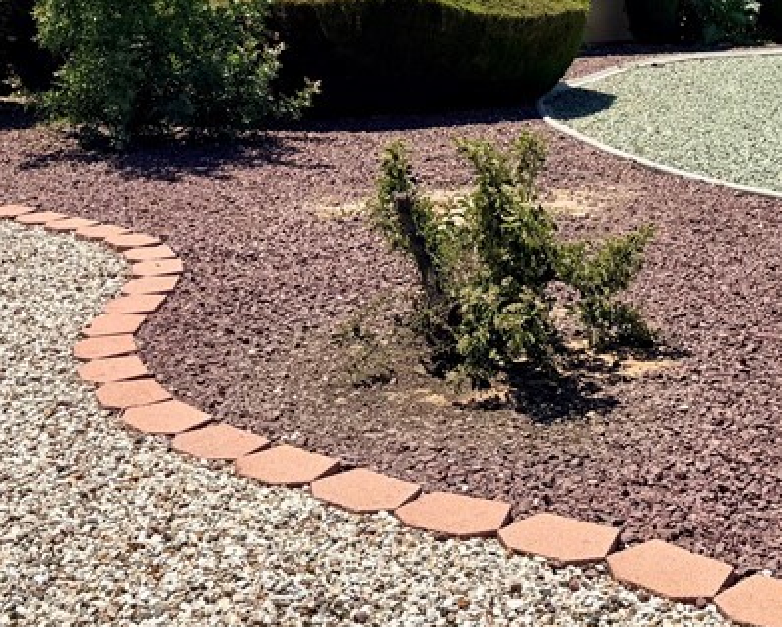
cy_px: -36
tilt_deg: -1.2
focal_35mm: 61
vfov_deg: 23.7
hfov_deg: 30.4
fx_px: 1413
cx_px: 585
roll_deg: +0.1
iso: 80
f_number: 1.78
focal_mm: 6.76
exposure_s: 1/7353
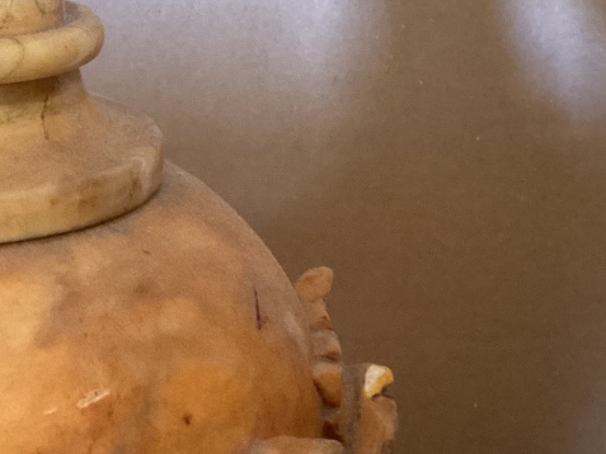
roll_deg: -2.1
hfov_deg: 23.8
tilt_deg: -19.3
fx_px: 1366
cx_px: -14
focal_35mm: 78
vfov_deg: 18.9
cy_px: 288
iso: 400
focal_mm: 3.3
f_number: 2.4
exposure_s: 1/33
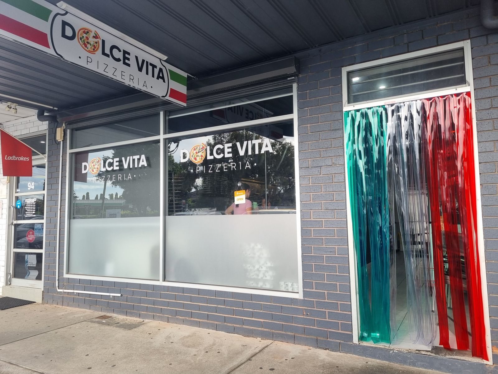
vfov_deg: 53.1
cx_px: 249
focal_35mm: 26
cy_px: 187
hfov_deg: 67.3
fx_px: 374
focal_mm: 5.4
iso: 50
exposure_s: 1/452
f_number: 1.8
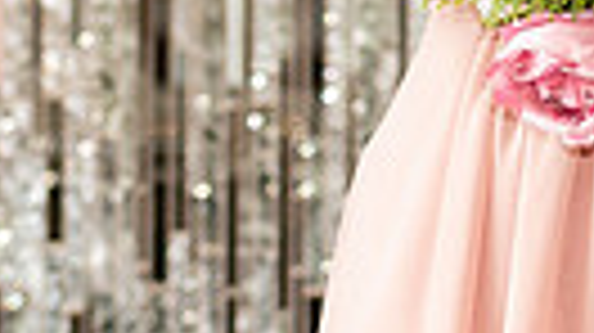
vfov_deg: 1.4
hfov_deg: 2.5
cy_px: -750
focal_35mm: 841
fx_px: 13235
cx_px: 1543
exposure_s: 1/200
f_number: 4
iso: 500
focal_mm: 102
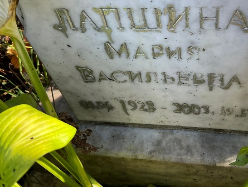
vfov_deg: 37.5
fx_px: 272
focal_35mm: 38
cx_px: 171
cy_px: 69
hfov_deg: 47.9
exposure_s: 1/539
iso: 50
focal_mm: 5.7
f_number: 1.5
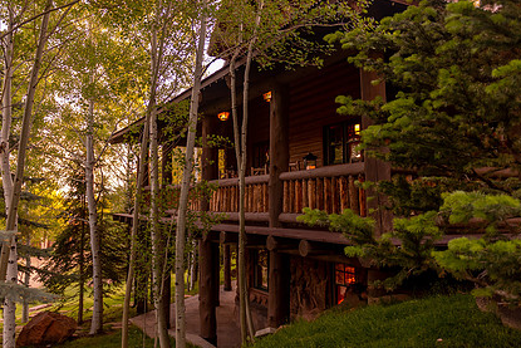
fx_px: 492
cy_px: 159
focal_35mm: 34
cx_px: 240
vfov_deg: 38.9
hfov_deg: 55.7
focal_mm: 24
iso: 400
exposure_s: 1/100
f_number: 2.8
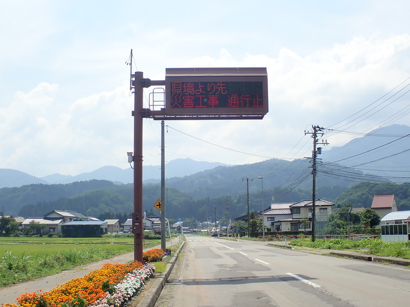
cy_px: 154
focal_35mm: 65
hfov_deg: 29.8
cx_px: 205
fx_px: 770
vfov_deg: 22.6
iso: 100
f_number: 5
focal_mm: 11.78
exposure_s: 1/500
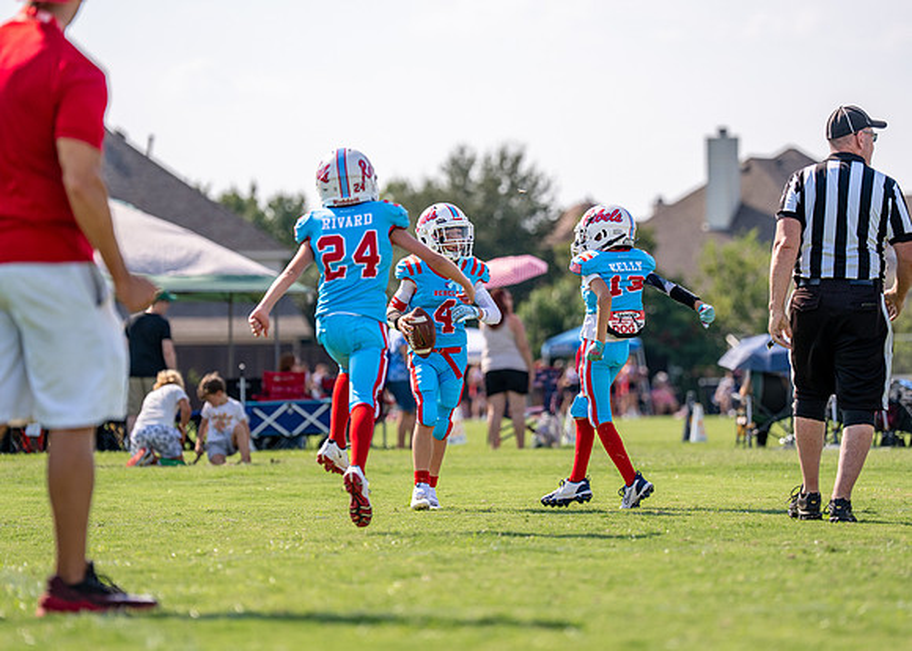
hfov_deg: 11.7
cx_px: 449
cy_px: 297
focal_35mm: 172
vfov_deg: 8.4
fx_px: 4455
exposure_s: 1/3200
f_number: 2.8
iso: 125
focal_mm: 150
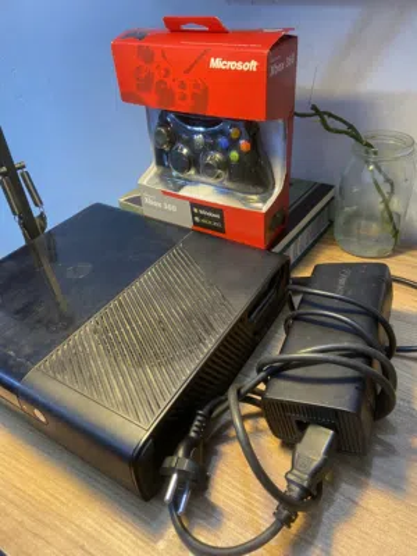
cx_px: 208
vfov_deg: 67.3
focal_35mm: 26
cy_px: 278
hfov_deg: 53.1
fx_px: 418
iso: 200
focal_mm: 4.25
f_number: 1.8
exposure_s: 1/50
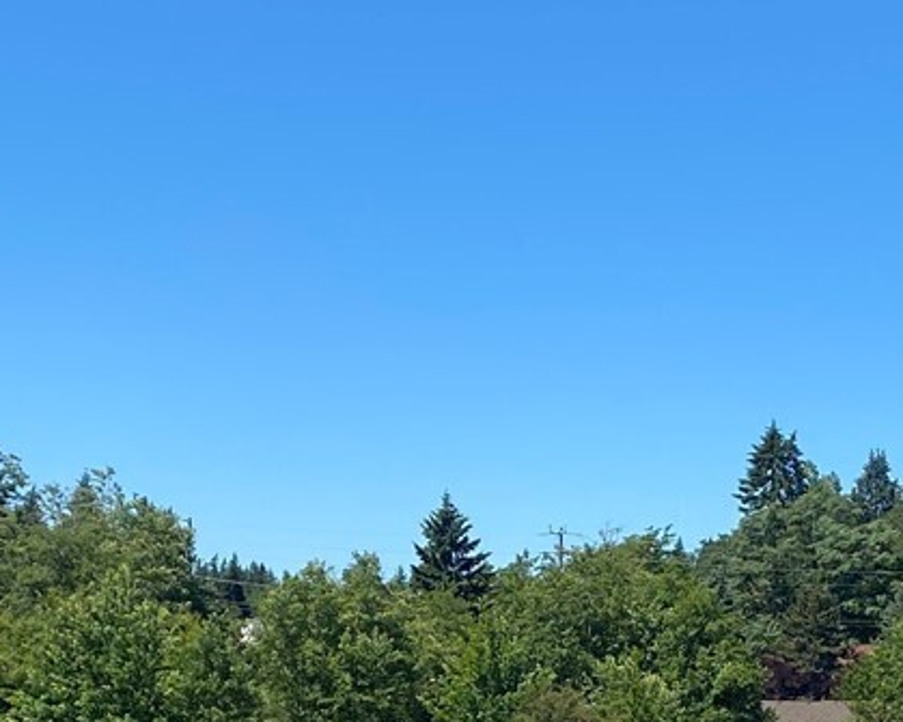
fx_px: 2592
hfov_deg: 19.7
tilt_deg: -2.0
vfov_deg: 15.5
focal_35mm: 97
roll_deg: -0.3
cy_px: 787
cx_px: 636
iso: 32
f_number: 1.8
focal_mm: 4.25
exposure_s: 1/2410
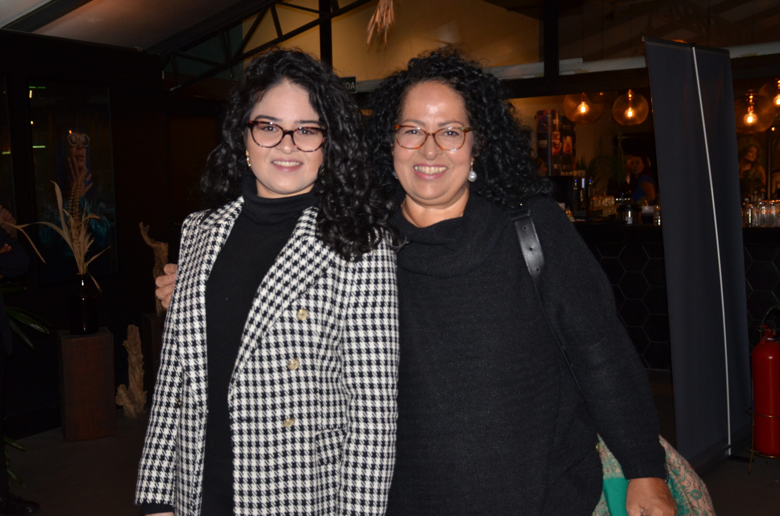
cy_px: 258
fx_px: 973
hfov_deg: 43.7
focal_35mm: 45
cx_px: 390
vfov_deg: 29.7
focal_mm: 30
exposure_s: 1/60
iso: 800
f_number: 4
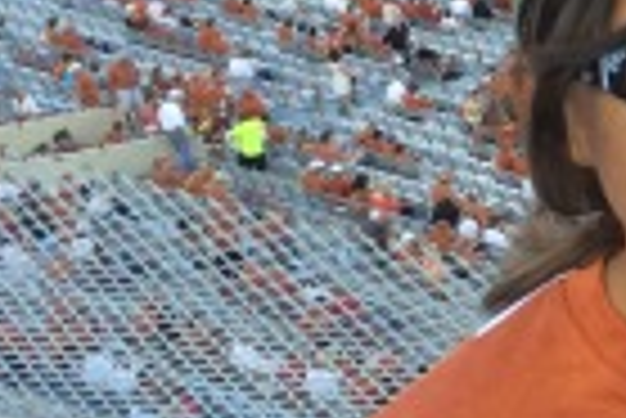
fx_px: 2420
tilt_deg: -27.5
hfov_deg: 13.1
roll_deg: +1.5
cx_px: 1180
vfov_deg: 9.8
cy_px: -54
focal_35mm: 139
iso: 32
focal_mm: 4.15
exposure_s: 1/141
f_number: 2.2
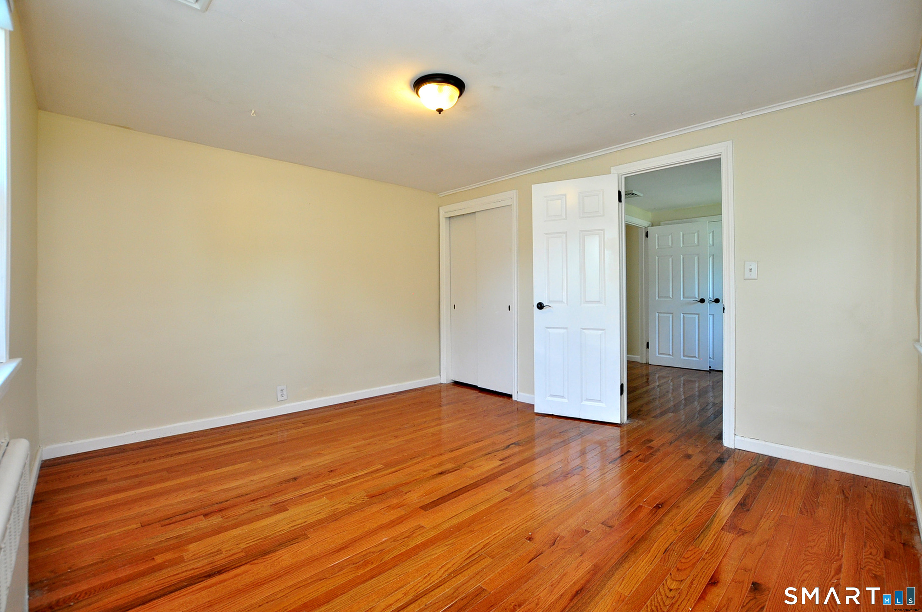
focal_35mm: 15
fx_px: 384
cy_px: 306
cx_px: 461
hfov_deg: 100.5
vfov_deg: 77.2
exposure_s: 1/30
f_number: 5.6
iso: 400
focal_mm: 10
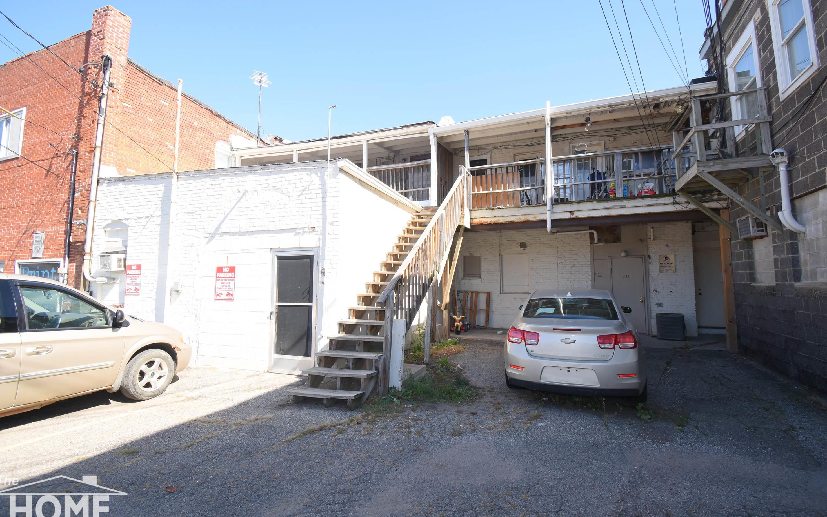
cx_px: 424
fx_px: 361
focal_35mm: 16
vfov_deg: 71.3
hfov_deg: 97.8
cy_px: 254
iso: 100
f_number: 5.6
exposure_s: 1/125
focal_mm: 10
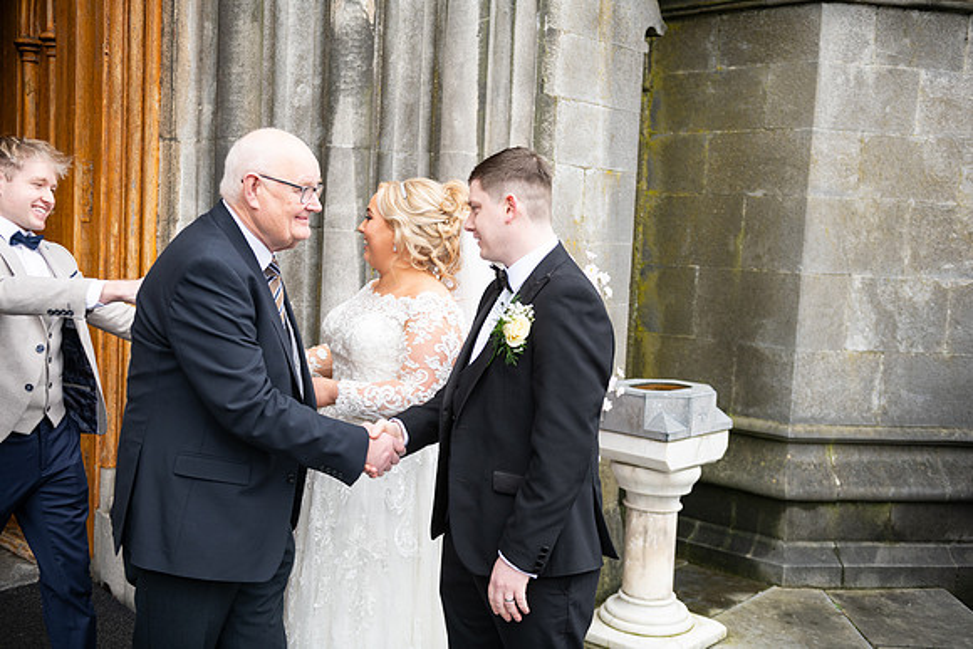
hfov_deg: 50.7
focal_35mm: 38
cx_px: 486
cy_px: 324
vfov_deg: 35.1
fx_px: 1027
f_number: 3.5
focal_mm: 38
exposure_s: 1/160
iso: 125
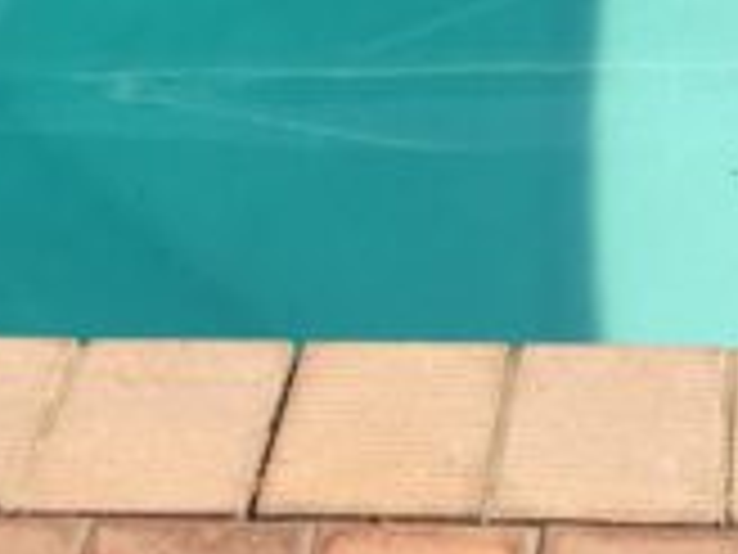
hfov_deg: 14.3
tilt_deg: -17.5
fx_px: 2899
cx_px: 720
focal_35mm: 136
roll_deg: -1.0
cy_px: -545
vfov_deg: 10.1
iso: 32
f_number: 2.2
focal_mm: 4.15
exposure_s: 1/2475
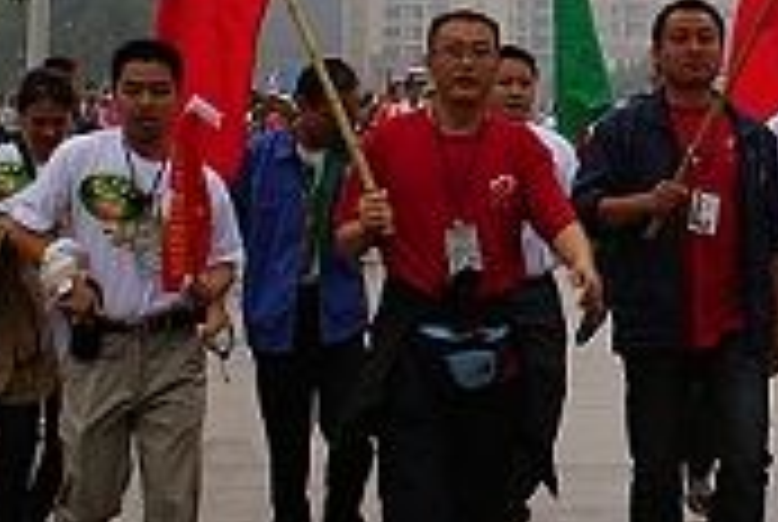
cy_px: -54
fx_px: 2251
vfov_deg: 13.0
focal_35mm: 104
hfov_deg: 18.9
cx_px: 836
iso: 200
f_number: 8
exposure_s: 1/80
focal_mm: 24
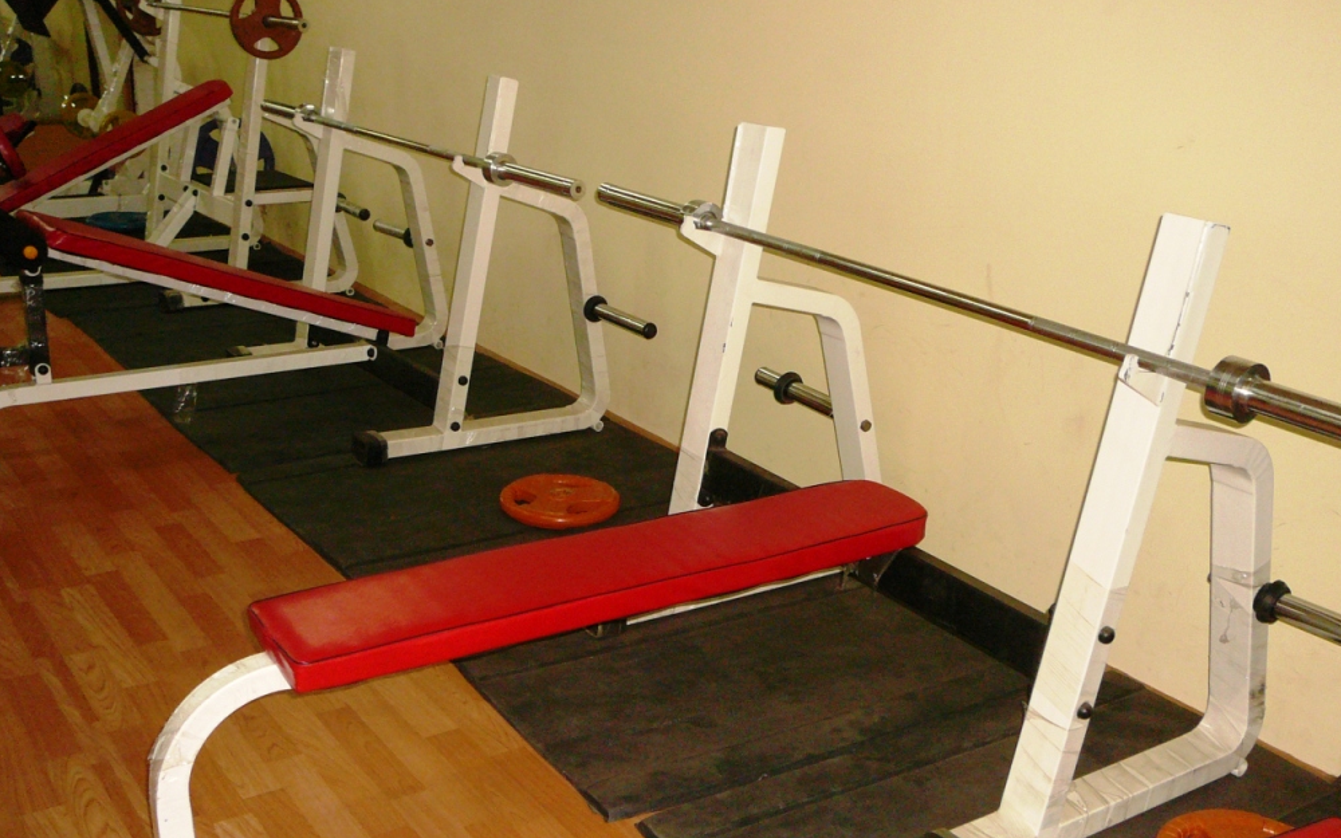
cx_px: 668
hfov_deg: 51.5
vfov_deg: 33.5
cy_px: 512
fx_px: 1389
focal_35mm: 38
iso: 200
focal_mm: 5.2
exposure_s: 1/30
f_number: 2.8
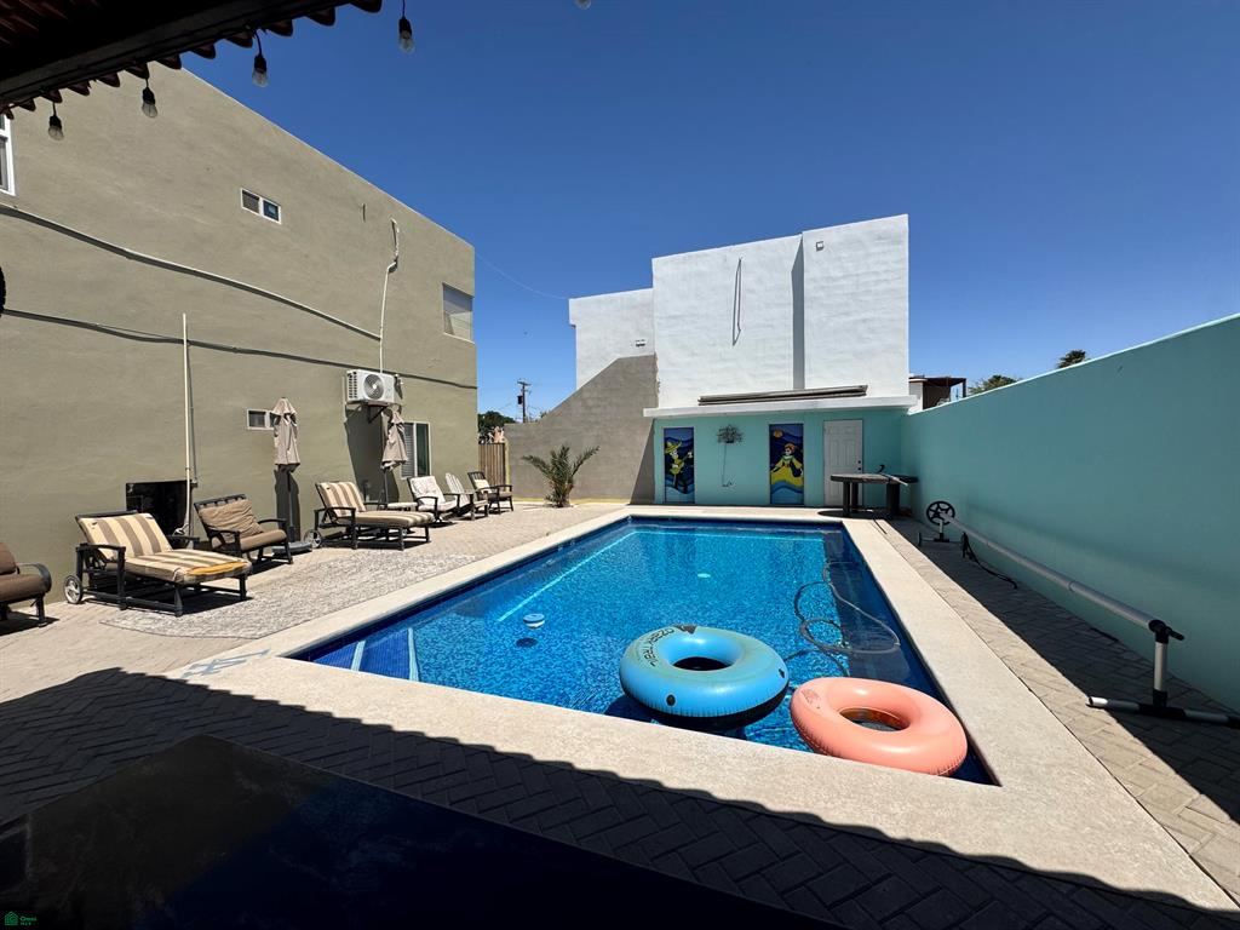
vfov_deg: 85.7
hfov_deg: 102.1
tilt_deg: -1.6
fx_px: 502
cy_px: 465
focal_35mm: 14
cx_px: 620
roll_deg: +0.7
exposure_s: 1/3390
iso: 50
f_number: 2.2
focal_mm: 2.22
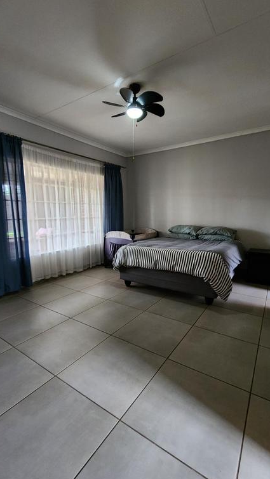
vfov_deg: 103.0
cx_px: 143
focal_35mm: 15
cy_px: 239
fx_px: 191
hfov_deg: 70.5
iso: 640
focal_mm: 2.2
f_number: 2.2
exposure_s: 1/25
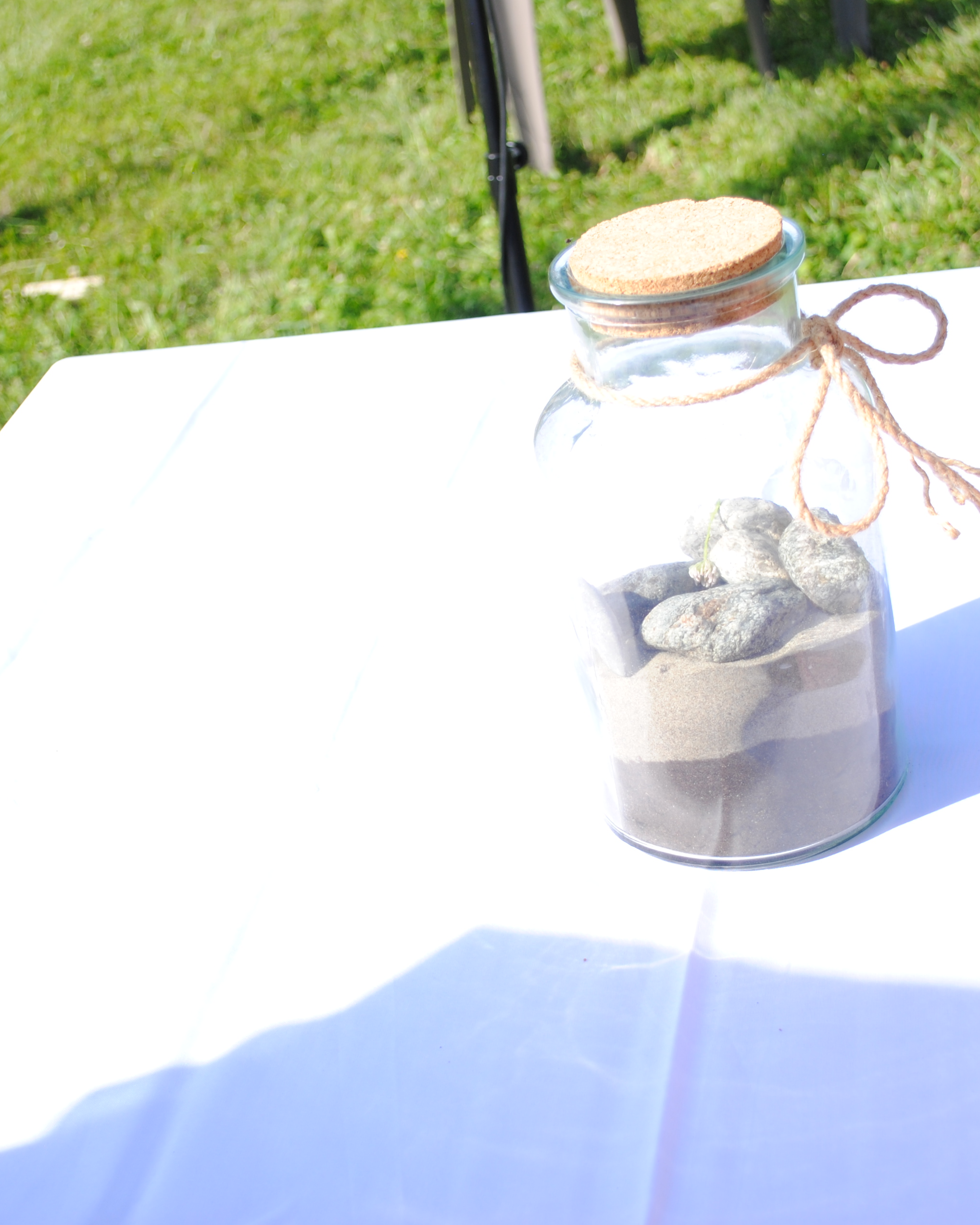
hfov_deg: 25.4
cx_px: 561
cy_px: 617
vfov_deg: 31.4
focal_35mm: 60
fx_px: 2175
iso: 100
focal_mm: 28
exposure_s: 1/320
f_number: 9
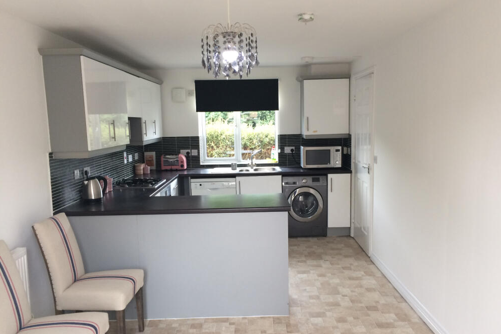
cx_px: 256
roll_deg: +0.3
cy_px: 181
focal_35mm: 31
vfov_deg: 42.3
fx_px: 431
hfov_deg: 60.3
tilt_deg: -9.6
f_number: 2.2
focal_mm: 4.15
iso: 50
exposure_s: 1/33
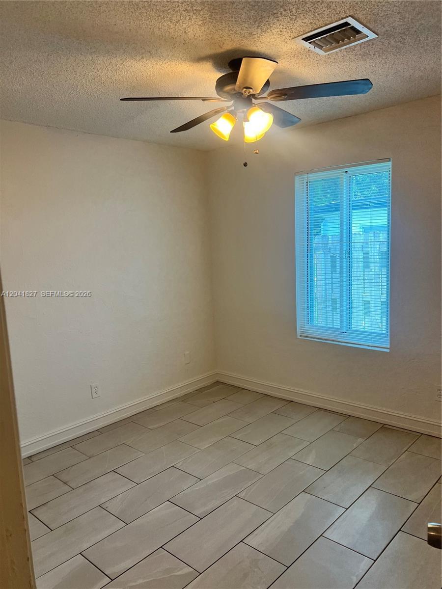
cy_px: 294
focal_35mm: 26
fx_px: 443
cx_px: 221
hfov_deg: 53.1
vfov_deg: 67.3
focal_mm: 5.7
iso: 80
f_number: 1.5
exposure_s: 1/120
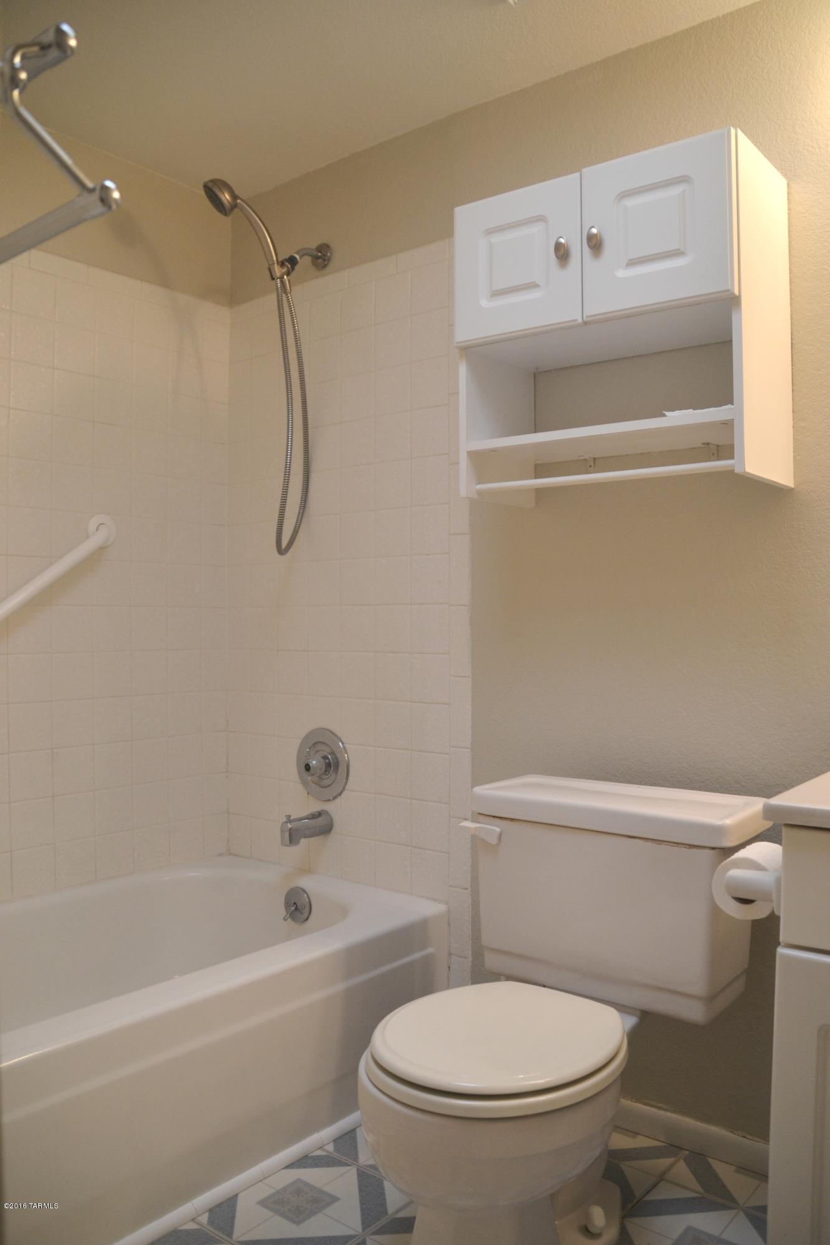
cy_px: 622
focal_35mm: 27
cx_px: 415
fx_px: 934
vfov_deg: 67.4
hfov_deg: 47.9
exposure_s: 1/60
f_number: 4
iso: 400
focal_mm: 18
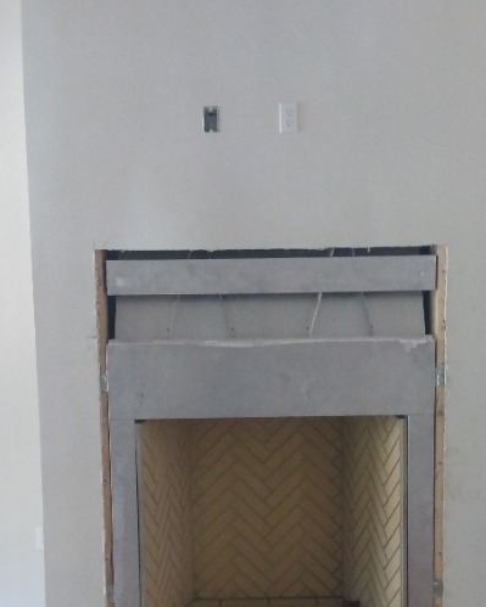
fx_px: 647
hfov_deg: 41.1
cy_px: 417
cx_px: 240
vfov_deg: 49.2
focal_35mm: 36
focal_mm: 3.54
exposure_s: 1/20
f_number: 2
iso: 778
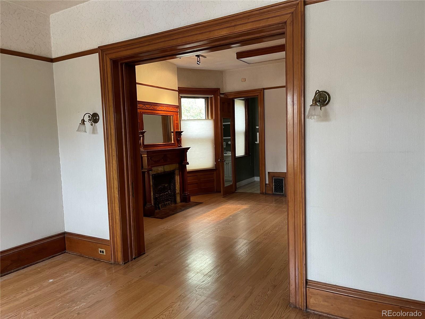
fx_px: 319
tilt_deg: -5.1
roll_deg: +1.8
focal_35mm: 26
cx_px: 212
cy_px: 160
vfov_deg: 53.1
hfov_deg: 67.3
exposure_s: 1/60
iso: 320
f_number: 1.6
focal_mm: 5.1
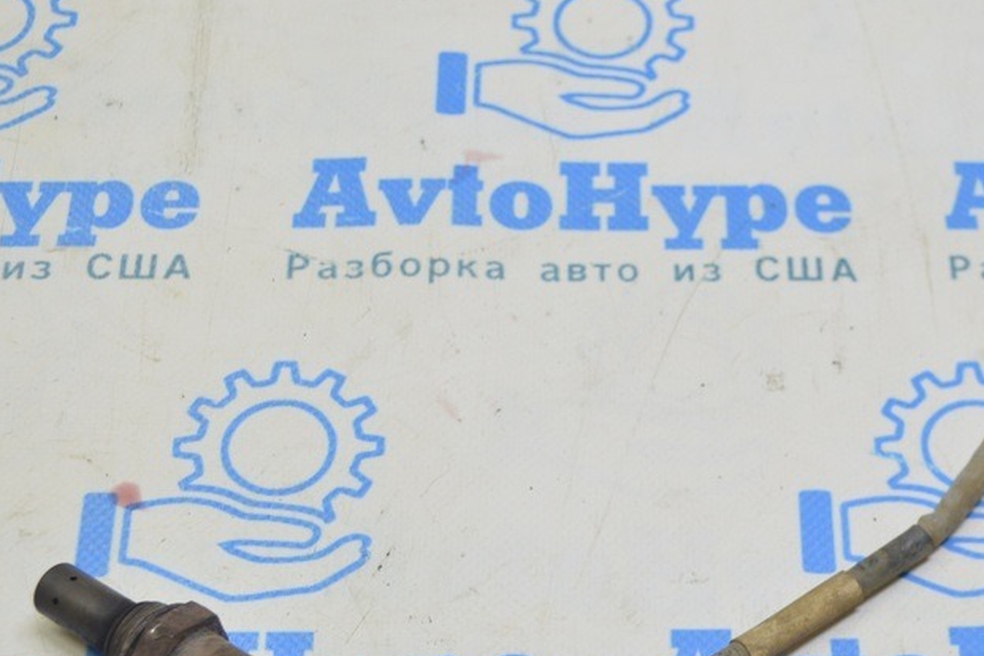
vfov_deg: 16.1
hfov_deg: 24.0
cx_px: 708
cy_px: 532
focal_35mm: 84
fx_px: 2296
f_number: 5.6
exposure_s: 1/25
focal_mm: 34
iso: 400
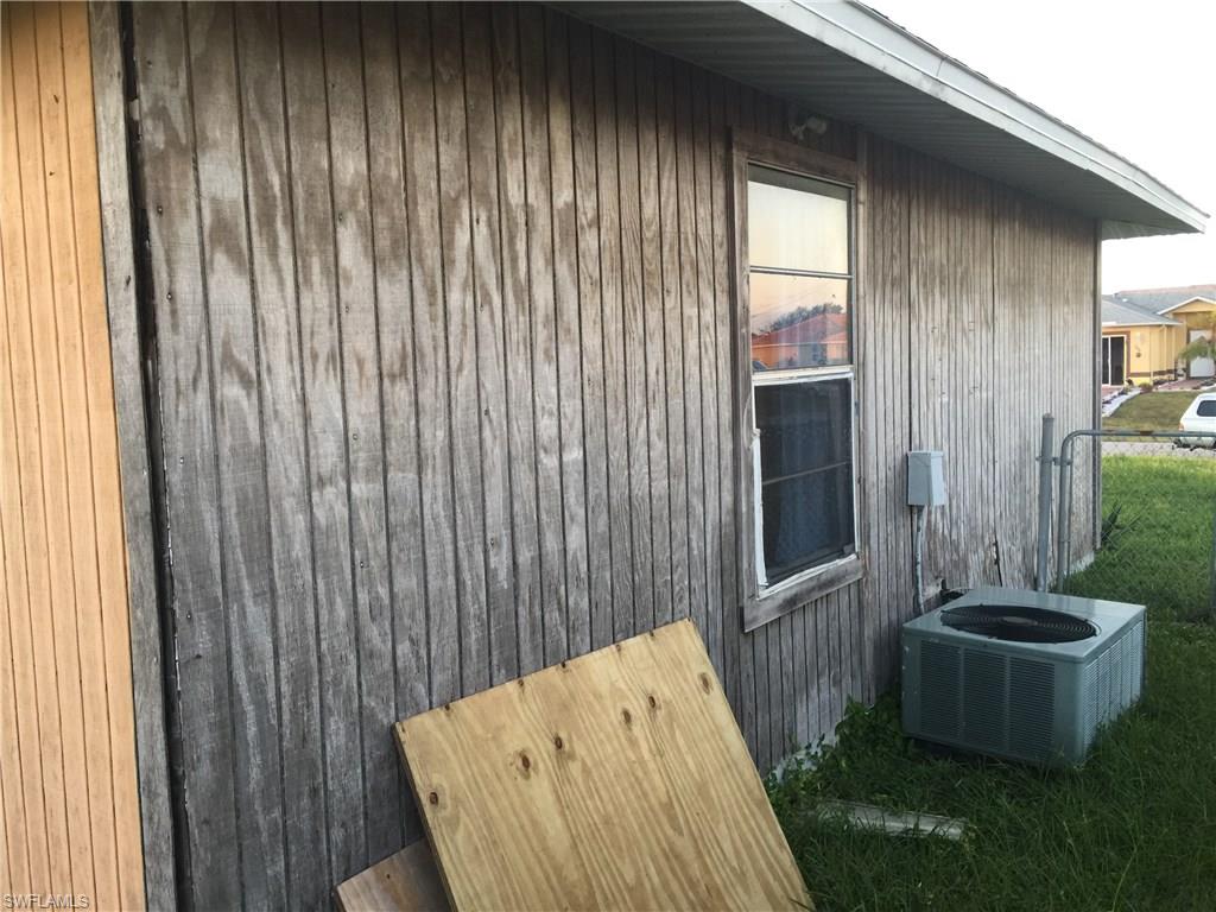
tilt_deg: -3.6
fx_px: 1019
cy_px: 456
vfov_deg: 48.2
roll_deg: +0.3
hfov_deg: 61.7
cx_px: 608
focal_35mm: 29
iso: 32
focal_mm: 4.15
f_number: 2.2
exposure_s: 1/30
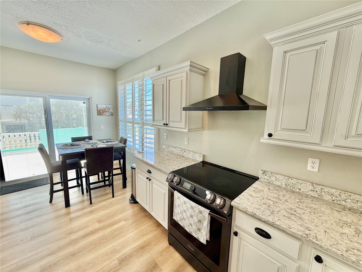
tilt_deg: -7.9
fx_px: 146
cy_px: 136
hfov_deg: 102.1
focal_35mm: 14
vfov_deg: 85.7
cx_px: 181
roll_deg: -1.9
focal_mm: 2.22
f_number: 2.2
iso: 64
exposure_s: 1/155
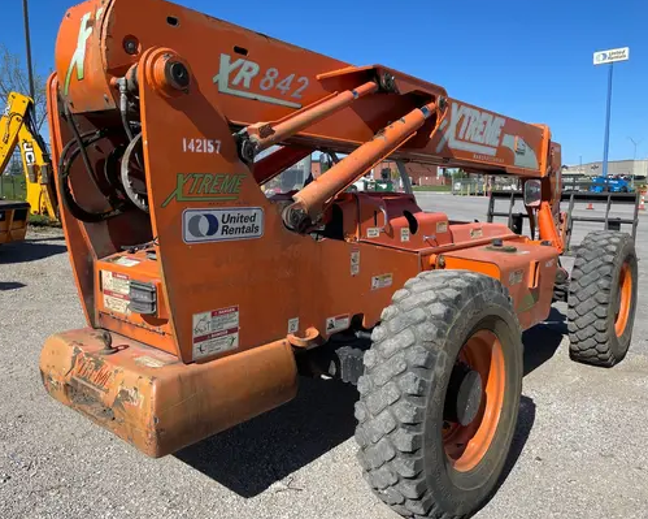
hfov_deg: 62.2
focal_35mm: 28
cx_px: 326
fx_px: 537
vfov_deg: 51.5
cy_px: 254
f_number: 1.6
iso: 32
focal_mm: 4.2
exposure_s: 1/3205
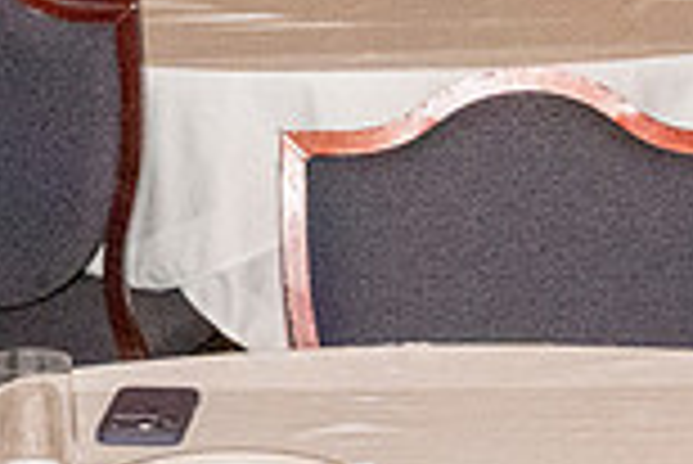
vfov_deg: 6.0
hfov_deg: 9.0
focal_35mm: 226
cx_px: 4
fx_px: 4355
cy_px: -318
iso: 20000
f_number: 14
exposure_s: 1/100
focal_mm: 40
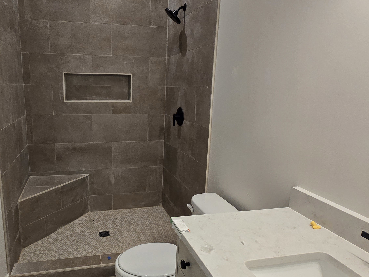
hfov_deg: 72.2
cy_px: 142
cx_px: 130
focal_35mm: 23
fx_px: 245
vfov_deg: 58.9
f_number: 2.2
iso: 80
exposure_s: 1/60
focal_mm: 2.2
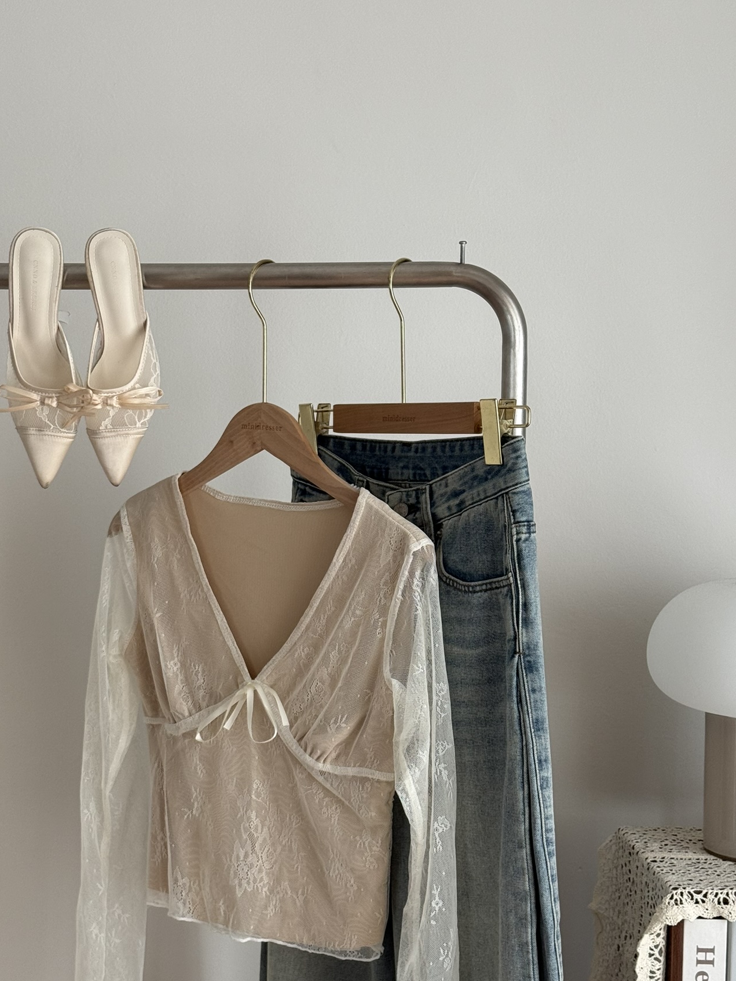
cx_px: 294
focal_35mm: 58
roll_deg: -0.7
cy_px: 580
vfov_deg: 33.1
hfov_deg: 25.2
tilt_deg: -5.1
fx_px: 1644
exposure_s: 1/76
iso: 100
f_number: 1.78
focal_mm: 6.76
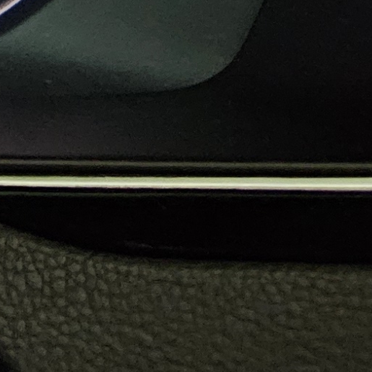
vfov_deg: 10.6
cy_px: -229
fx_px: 1921
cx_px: -843
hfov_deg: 8.6
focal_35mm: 158
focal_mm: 5.4
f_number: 1.8
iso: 1600
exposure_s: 1/21
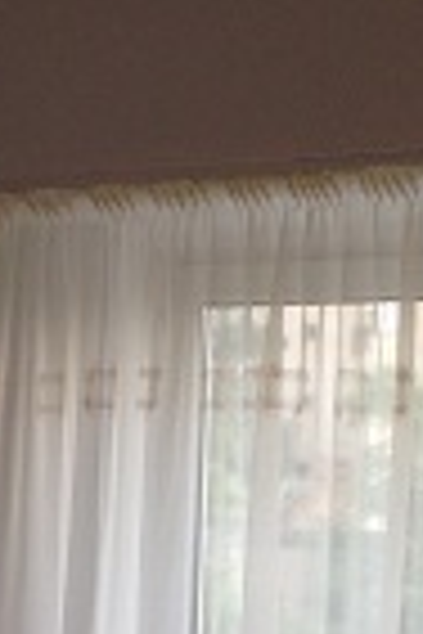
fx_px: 2150
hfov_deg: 11.2
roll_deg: -2.4
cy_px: 688
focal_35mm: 122
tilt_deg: -1.7
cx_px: 128
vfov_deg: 16.3
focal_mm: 4.12
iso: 50
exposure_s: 1/60
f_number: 2.4
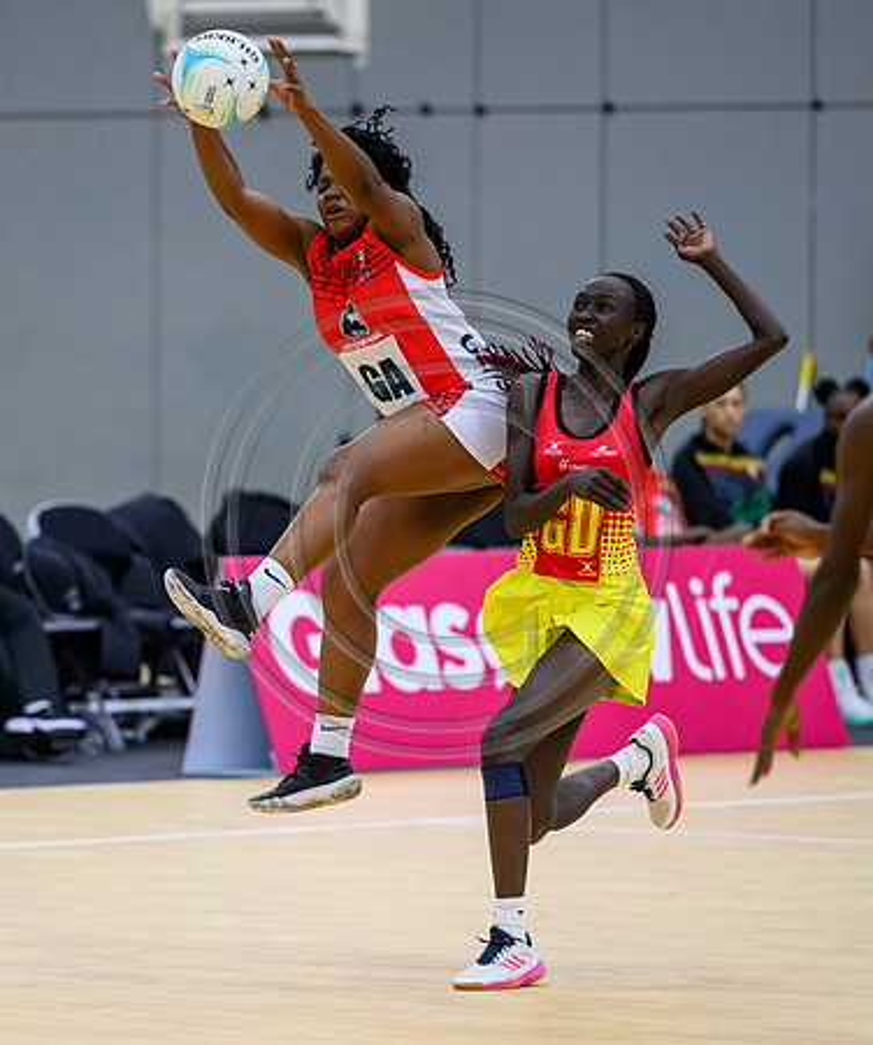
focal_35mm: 297
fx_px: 9340
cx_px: 327
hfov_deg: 5.4
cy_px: 561
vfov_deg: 6.4
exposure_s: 1/1000
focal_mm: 200
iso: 4000
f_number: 3.2
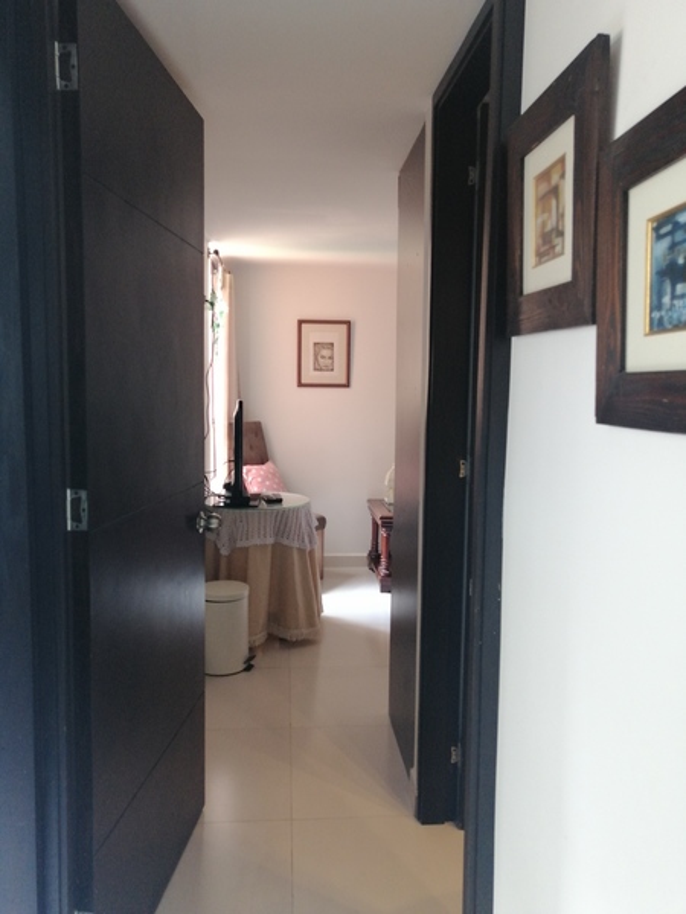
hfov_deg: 53.1
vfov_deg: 67.3
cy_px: 457
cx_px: 343
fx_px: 687
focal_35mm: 26
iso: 160
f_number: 1.8
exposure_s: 1/30
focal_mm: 3.95
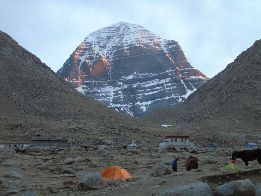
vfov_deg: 23.7
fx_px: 467
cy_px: 98
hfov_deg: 31.2
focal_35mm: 62
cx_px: 130
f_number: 4.5
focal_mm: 11
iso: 320
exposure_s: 1/30
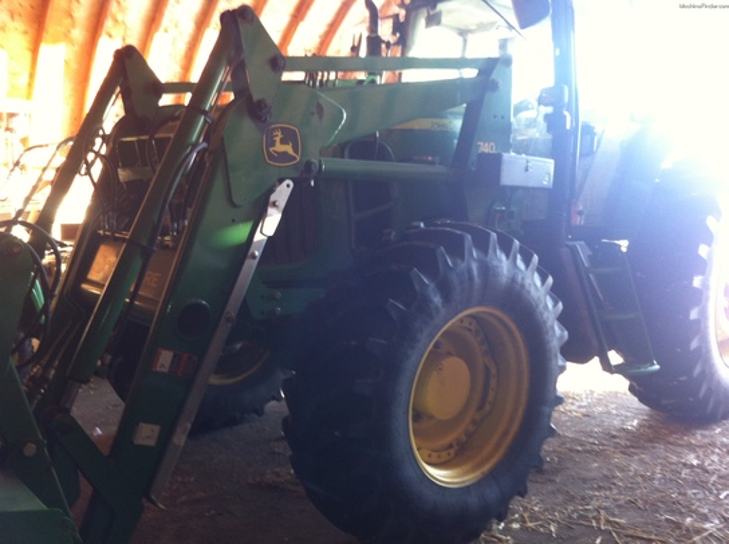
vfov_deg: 40.6
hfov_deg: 52.7
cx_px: 364
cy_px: 272
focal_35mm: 35
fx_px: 736
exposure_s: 1/20
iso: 80
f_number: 2.8
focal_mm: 3.85
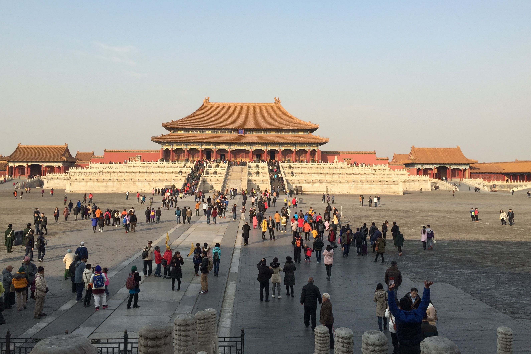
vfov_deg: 42.2
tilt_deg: +3.1
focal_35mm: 31
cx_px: 259
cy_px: 151
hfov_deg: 60.3
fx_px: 457
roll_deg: -0.3
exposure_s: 1/1199
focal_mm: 4.15
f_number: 2.2
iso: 32
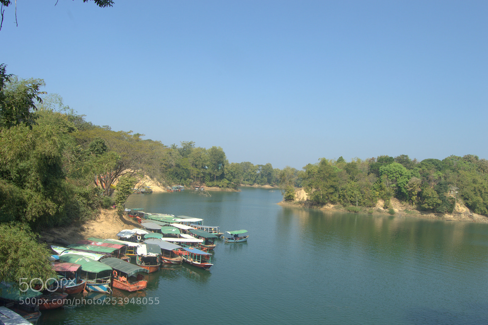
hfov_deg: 67.4
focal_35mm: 27
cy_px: 162
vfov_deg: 47.9
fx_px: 366
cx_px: 244
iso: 100
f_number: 14
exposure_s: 1/80
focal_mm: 18
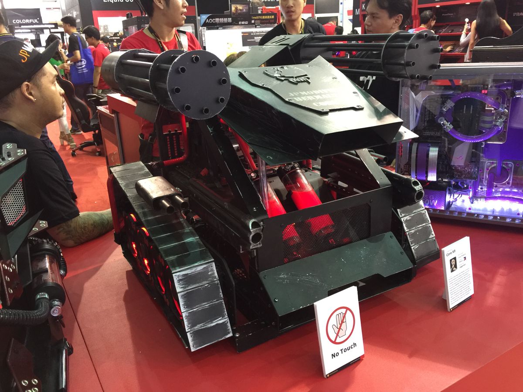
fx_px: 438
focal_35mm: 29
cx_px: 262
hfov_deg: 61.7
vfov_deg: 48.2
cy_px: 196
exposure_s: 1/15
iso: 100
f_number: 2.2
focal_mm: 4.15
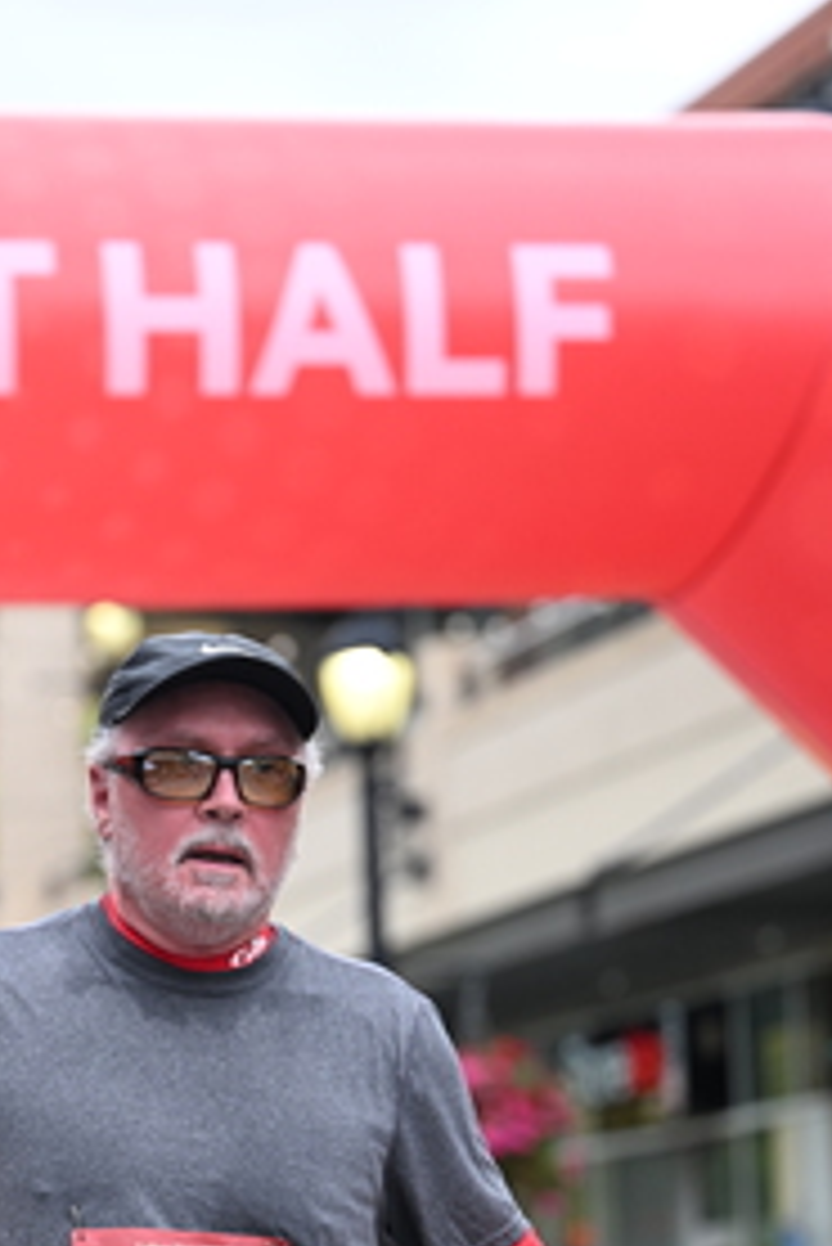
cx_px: 151
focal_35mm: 171
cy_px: 913
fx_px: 5920
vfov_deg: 12.0
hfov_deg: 8.0
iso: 640
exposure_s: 1/2500
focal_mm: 86
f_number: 2.8
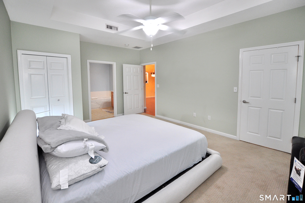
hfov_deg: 100.5
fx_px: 127
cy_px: 102
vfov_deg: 77.2
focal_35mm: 15
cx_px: 152
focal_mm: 10
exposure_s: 1/30
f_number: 5
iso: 800
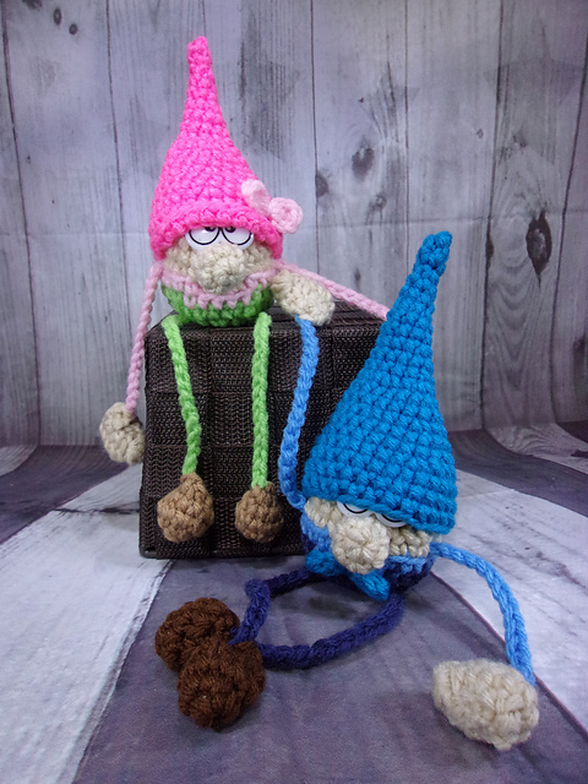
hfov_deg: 51.4
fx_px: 612
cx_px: 294
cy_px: 392
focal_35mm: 27
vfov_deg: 65.3
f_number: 3
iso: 286
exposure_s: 1/34
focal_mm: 4.9
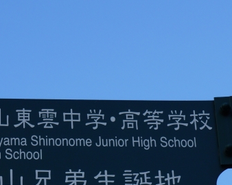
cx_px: 86
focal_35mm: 183
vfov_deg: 8.4
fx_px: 1256
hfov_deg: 10.5
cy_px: 195
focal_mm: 44
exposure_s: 1/200
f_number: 13
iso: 200
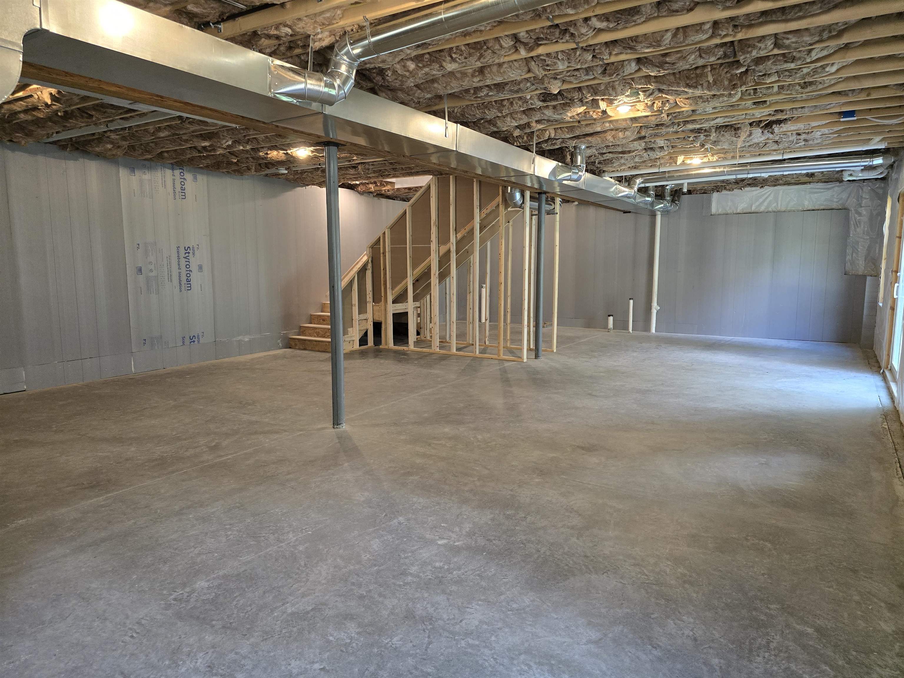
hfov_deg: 73.9
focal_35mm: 23
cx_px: 452
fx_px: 601
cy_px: 339
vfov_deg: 58.9
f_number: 1.7
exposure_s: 1/120
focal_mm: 6.3
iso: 800
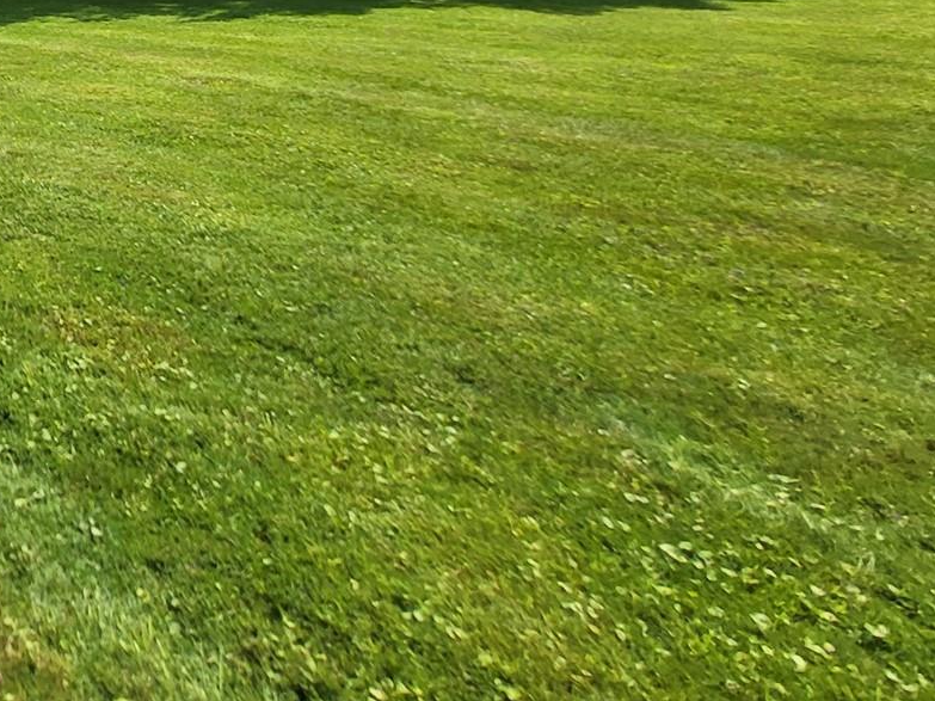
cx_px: -150
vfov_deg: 33.9
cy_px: -139
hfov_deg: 40.5
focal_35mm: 34
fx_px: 918
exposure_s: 1/1022
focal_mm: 1.74
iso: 32
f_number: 2.2
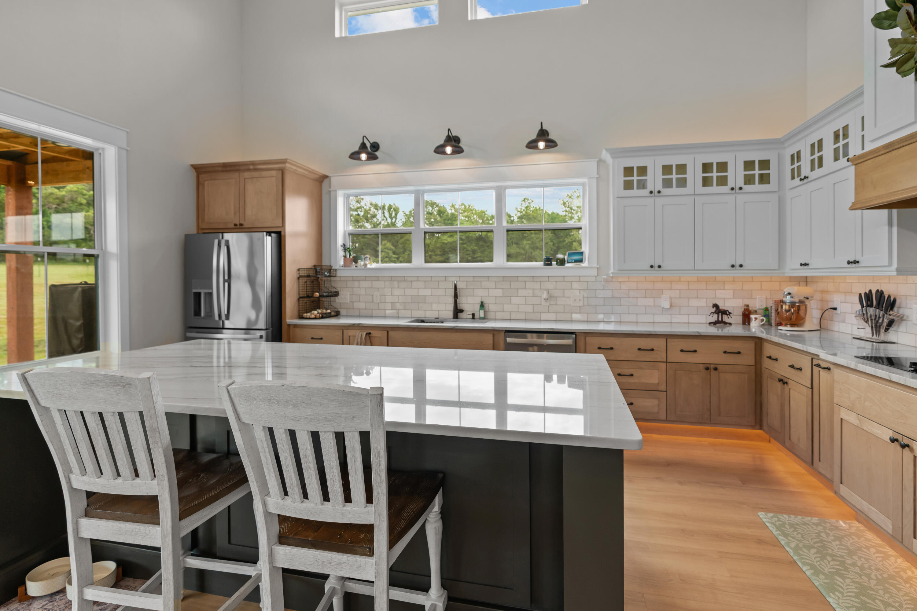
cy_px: 306
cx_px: 458
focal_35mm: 16
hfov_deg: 96.7
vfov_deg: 73.7
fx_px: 408
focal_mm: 16
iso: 640
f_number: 3.5
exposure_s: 1/80
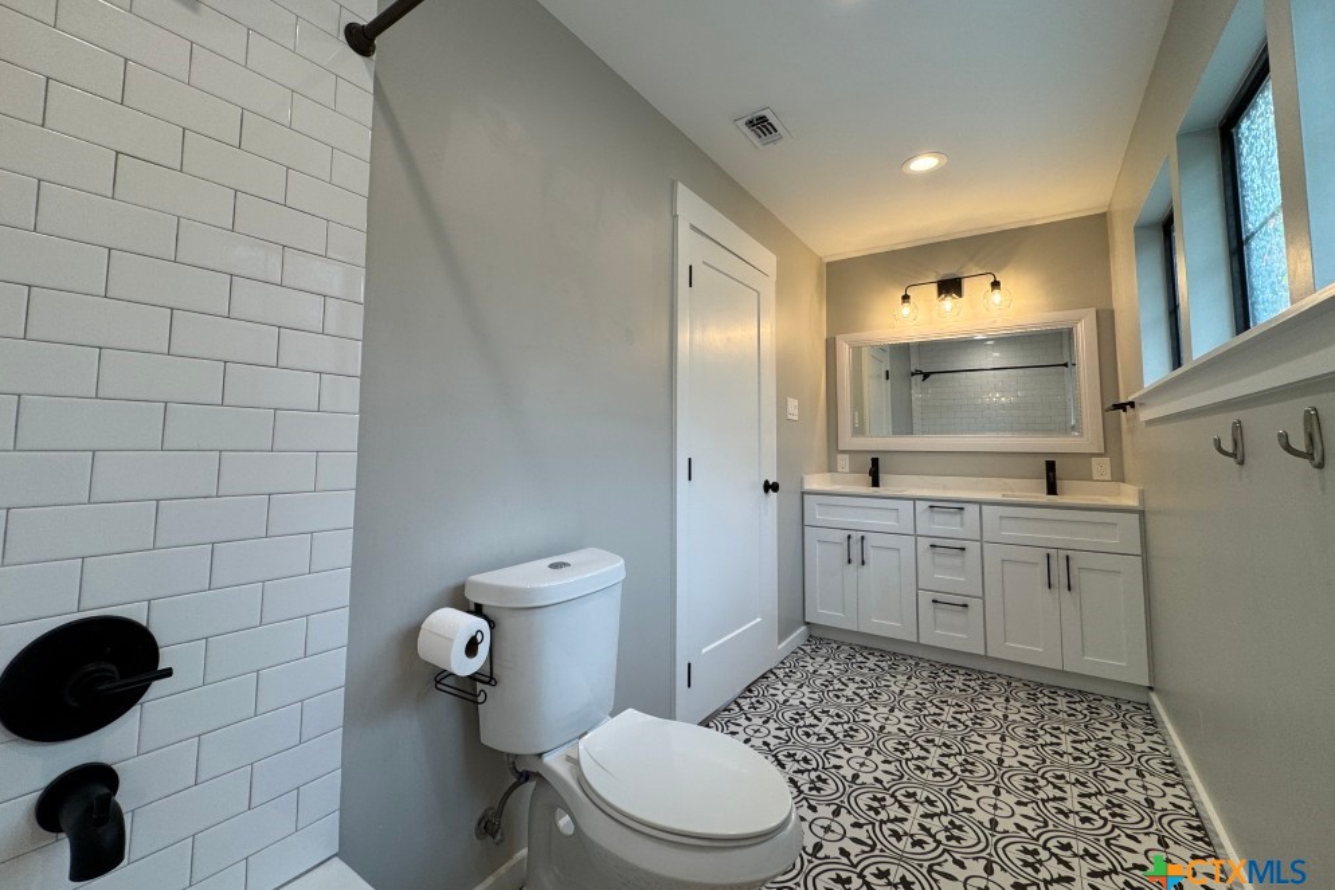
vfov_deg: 77.2
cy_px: 405
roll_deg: -0.6
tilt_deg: +3.7
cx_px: 651
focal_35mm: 15
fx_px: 556
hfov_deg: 100.4
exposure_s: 1/120
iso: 80
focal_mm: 2.22
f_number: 2.2
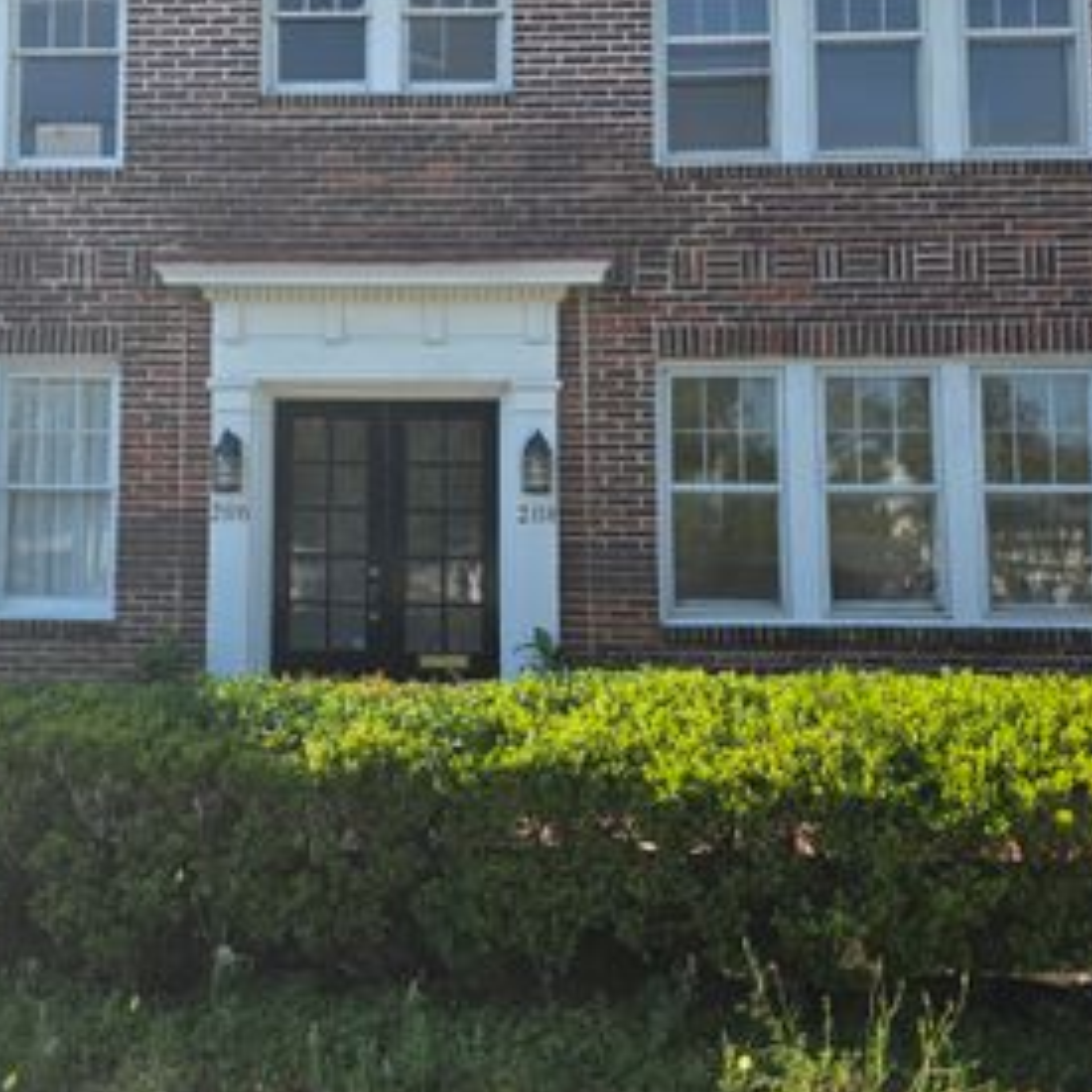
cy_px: 411
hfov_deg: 44.7
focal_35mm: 37
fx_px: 1321
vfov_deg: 44.6
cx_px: 429
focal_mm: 6.3
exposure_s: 1/1879
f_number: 1.7
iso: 80
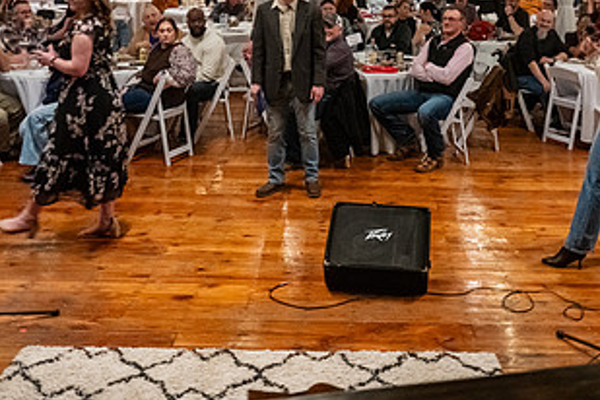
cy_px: 57
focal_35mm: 45
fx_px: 750
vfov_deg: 28.9
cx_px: 357
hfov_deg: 43.4
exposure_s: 1/40
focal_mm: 24
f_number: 6.3
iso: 6400
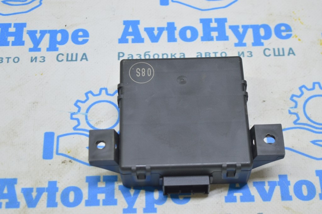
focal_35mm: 72
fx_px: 643
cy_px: 107
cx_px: 161
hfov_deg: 28.1
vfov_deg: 18.9
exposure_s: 1/20
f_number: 5.6
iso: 400
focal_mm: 48
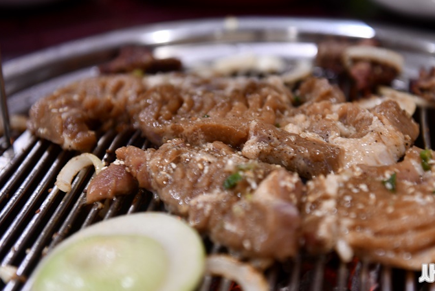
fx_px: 786
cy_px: 153
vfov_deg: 21.0
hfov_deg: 30.9
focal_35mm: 65
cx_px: 229
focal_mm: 52
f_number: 2.8
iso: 500
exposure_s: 1/25
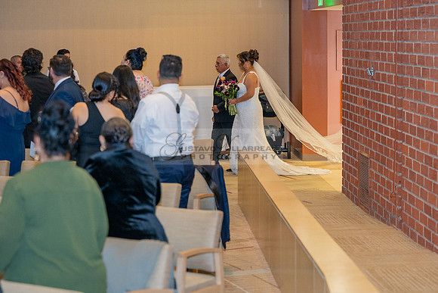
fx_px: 1154
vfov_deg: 14.4
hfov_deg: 21.5
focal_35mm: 95
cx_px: 237
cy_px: 149
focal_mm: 86
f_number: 3.2
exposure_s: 1/160
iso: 1250
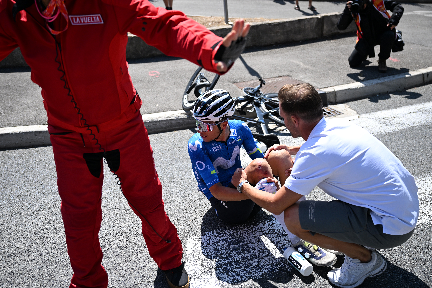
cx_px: 216
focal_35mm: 34
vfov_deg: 38.4
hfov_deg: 55.1
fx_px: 414
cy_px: 144
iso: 250
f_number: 3.5
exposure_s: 1/2500
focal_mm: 34.5
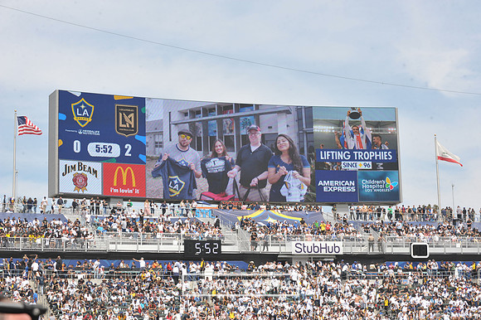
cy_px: 160
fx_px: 1095
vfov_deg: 16.6
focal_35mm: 82
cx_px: 240
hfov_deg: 24.8
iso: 320
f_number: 11
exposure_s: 1/500
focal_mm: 82
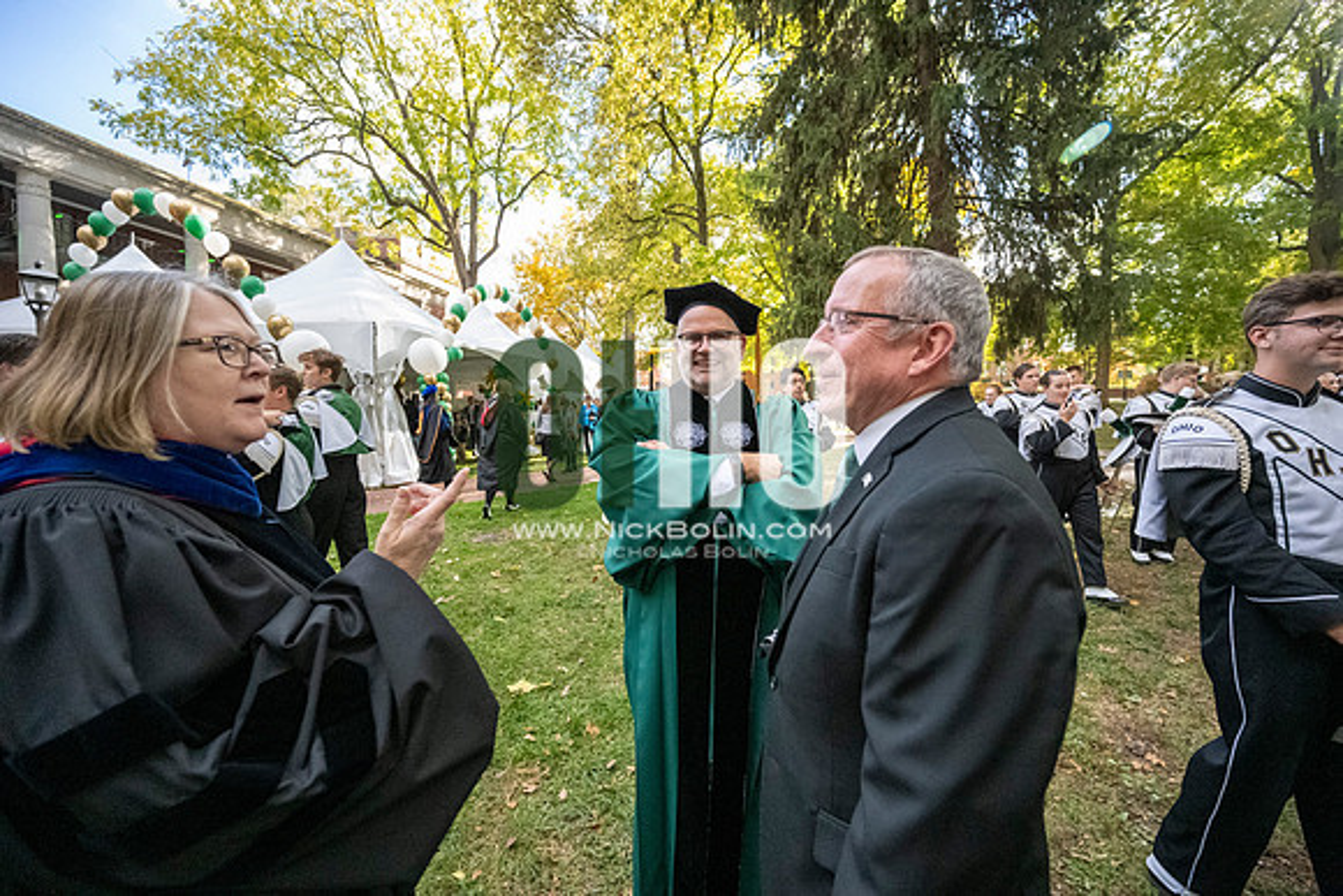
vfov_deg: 81.2
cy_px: 448
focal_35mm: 14
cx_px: 672
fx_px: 522
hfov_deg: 104.2
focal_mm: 14
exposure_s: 1/4000
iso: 5000
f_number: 4
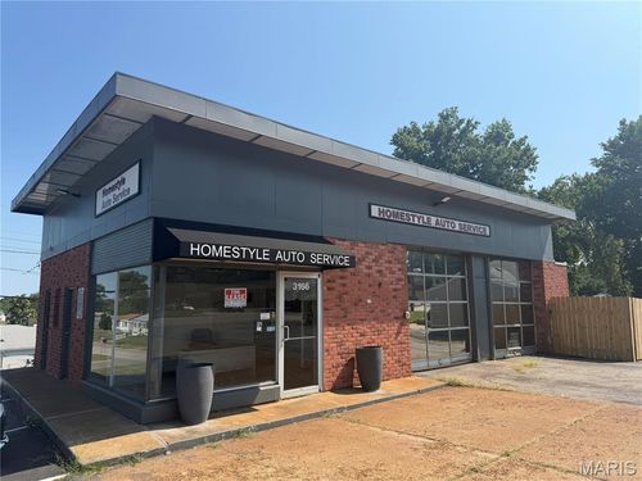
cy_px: 240
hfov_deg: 71.6
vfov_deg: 56.8
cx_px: 321
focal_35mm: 24
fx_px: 445
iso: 80
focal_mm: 6.76
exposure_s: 1/4405
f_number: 1.78
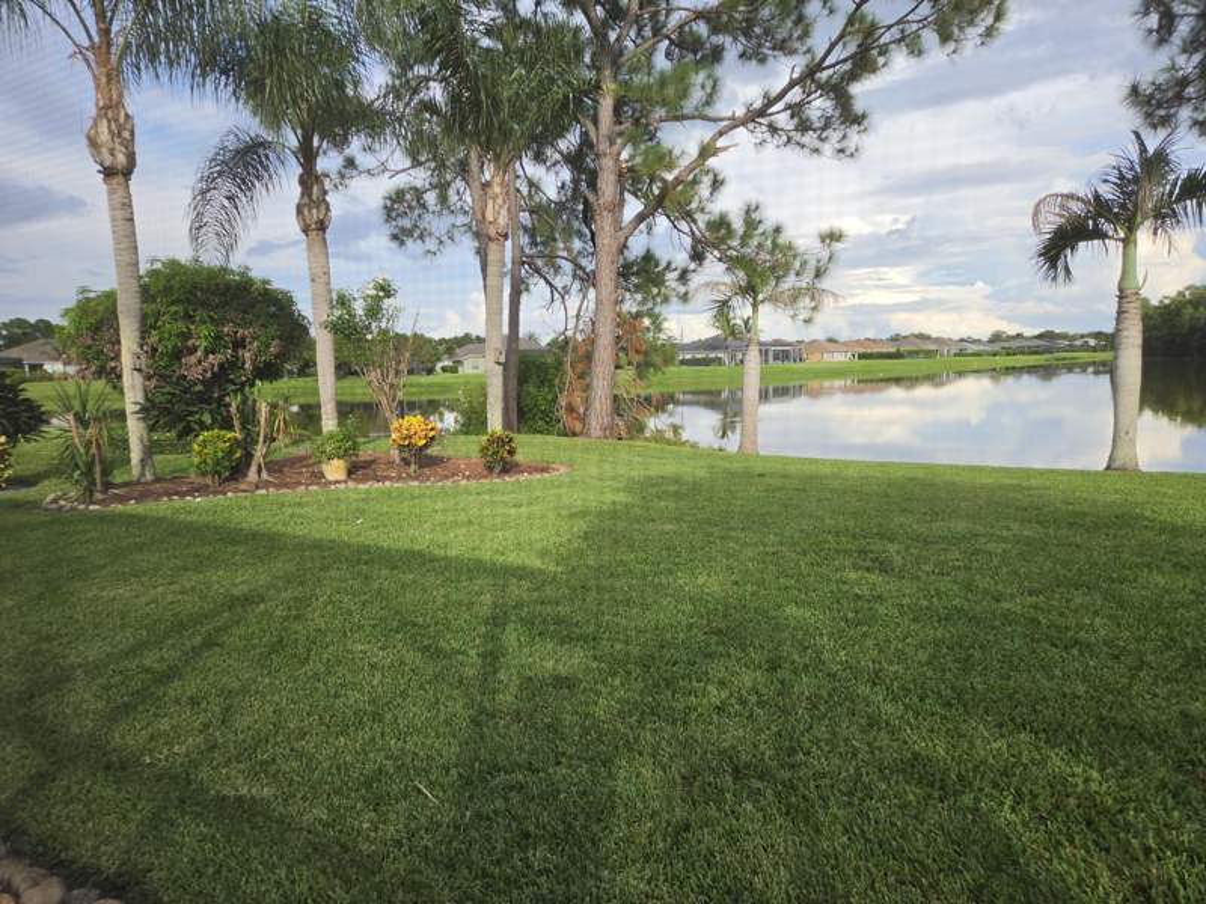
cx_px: 603
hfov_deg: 73.9
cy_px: 452
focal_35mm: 23
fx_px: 801
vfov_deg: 58.9
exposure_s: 1/1814
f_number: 1.8
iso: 80
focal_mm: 5.4
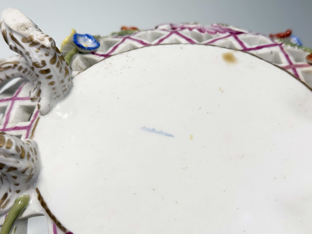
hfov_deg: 39.7
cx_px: 156
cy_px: 117
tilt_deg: -59.4
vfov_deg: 30.3
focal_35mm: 48
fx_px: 433
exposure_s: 1/195
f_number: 1.78
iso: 50
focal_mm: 6.76
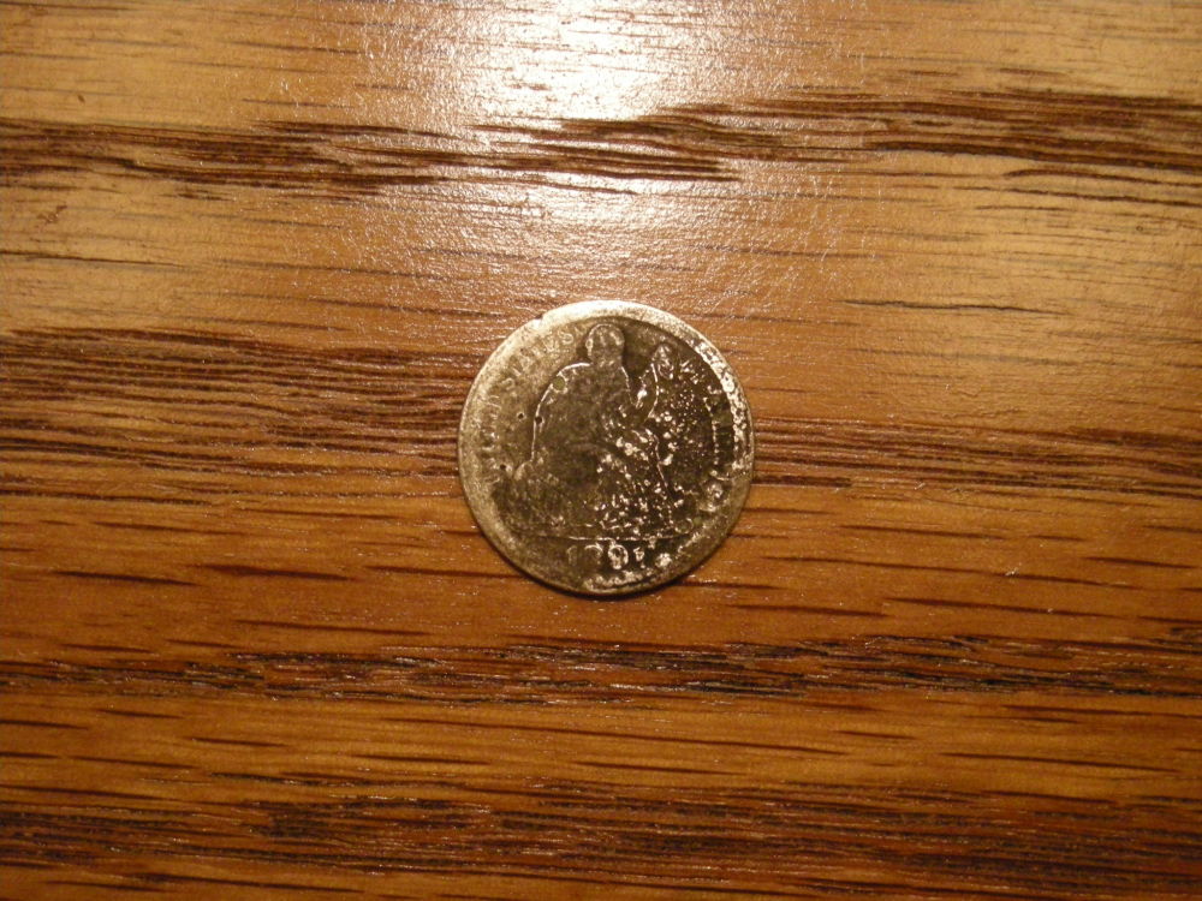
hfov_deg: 25.7
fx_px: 2639
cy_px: 450
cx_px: 601
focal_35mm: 76
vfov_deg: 19.4
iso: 400
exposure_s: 1/57.1
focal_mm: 12.3
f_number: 3.9
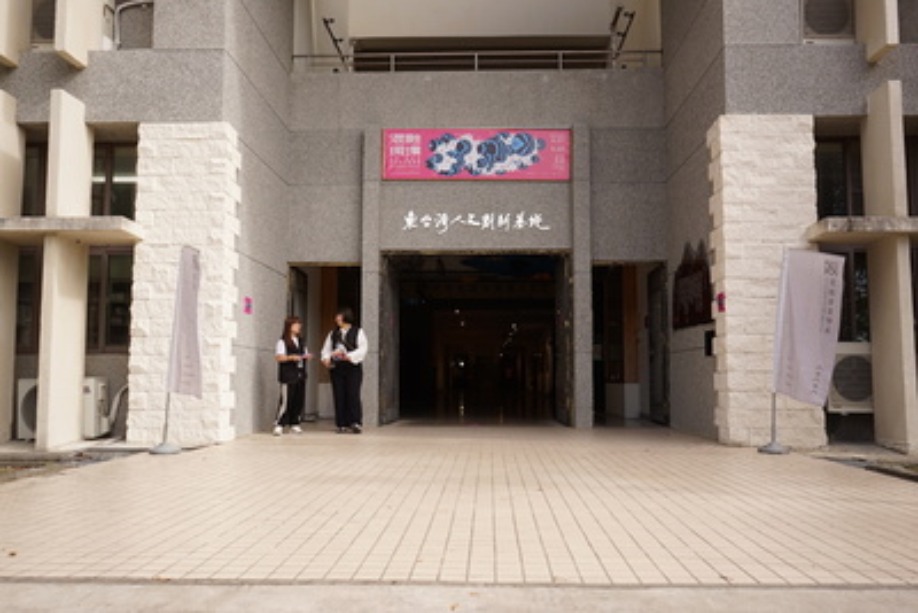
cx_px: 459
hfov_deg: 60.3
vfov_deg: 42.4
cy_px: 306
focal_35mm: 31
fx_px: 791
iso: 100
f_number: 5
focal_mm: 31
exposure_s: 1/250
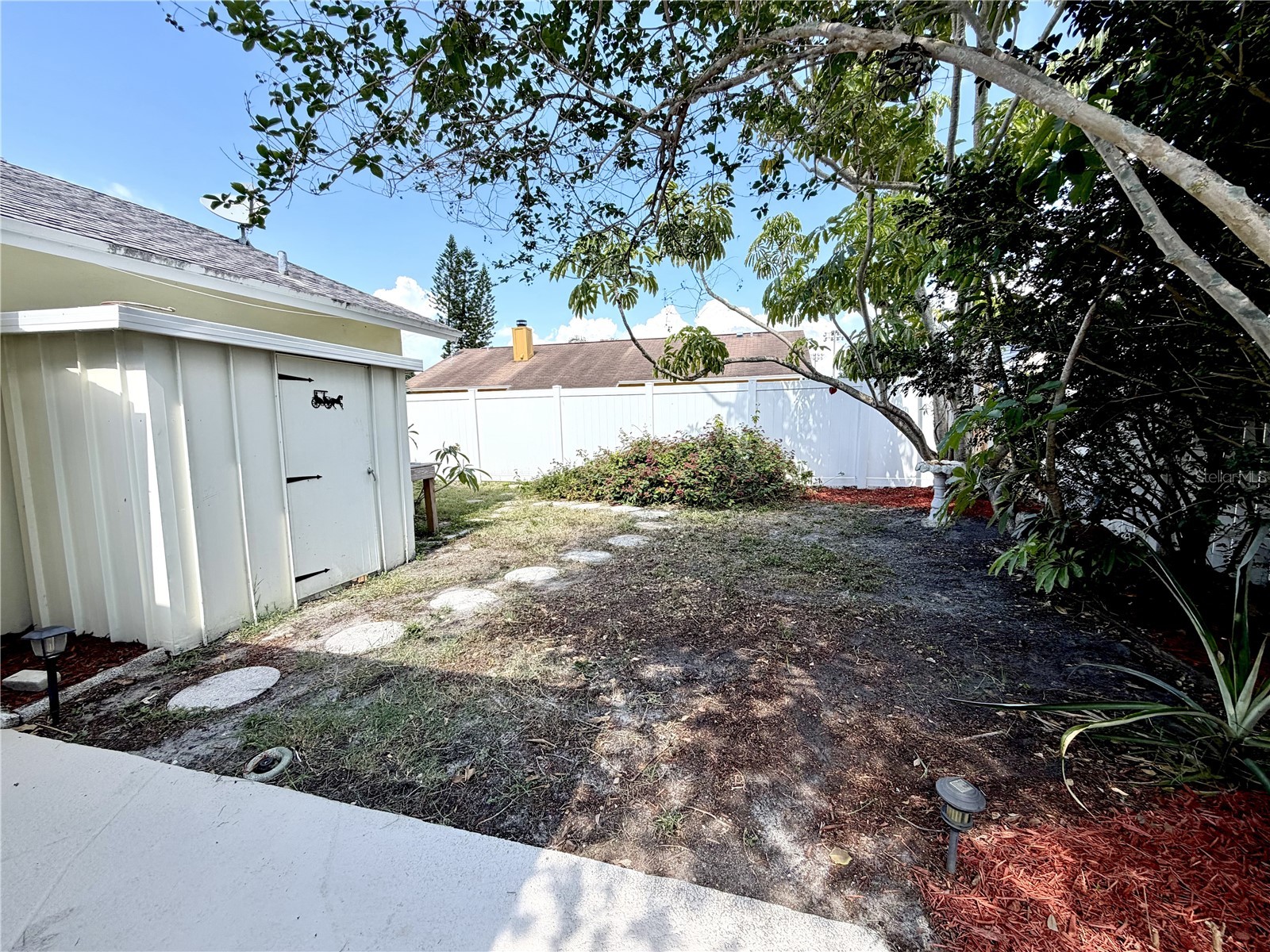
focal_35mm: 14
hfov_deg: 102.1
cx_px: 635
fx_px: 514
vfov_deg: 85.7
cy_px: 476
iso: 40
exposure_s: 1/694
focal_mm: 2.22
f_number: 2.2
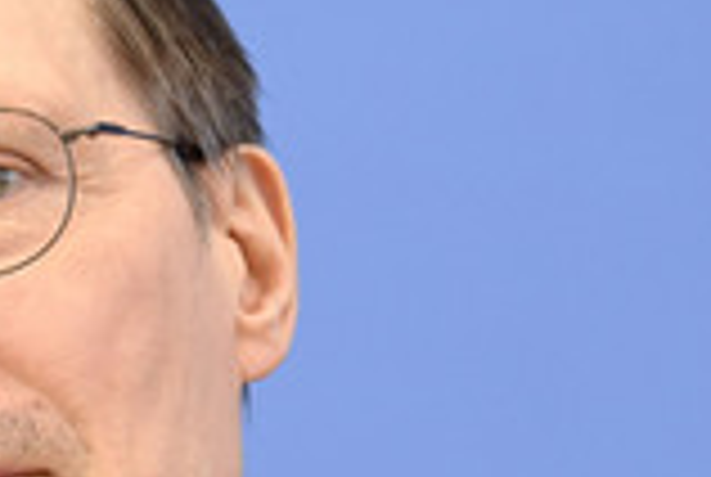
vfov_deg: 2.8
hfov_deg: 4.1
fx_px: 9854
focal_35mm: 498
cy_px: 414
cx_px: -160
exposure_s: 1/800
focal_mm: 175
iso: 2500
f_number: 4.5
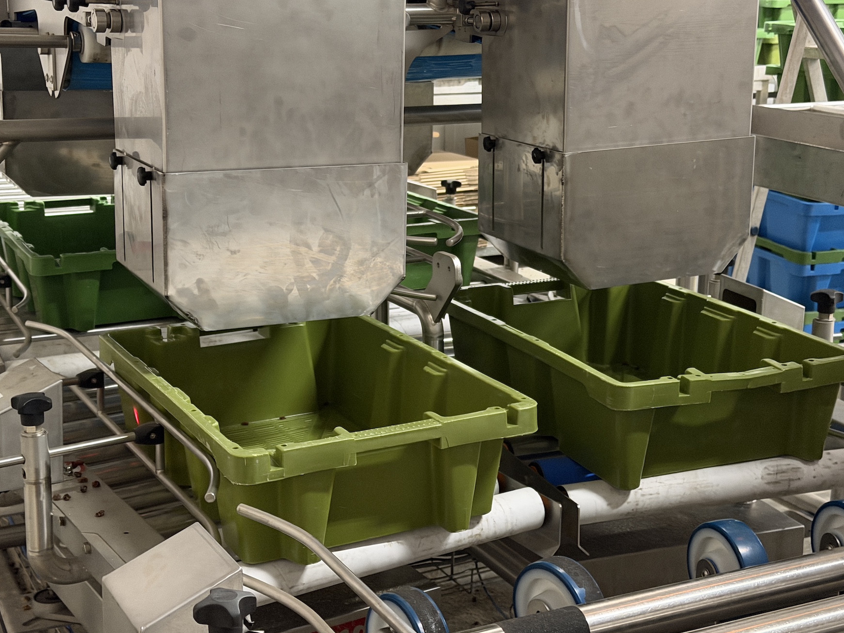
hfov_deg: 34.9
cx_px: 384
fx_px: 1341
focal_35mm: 55
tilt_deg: -13.8
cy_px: 278
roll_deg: -0.9
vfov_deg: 26.5
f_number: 1.78
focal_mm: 6.76
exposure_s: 1/25
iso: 640
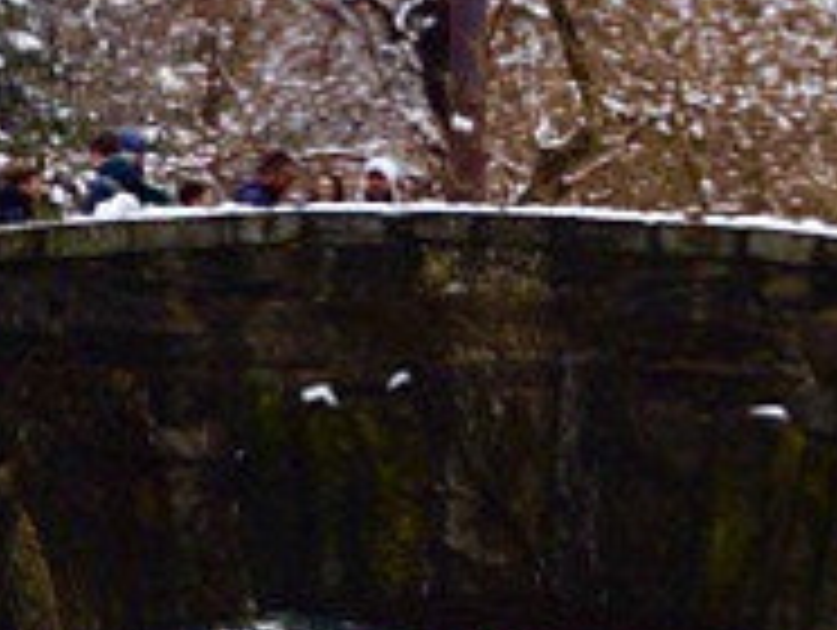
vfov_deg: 2.6
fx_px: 13824
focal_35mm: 571
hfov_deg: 3.4
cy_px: -605
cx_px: 2326
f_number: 10
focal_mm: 69
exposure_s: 1/60
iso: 50
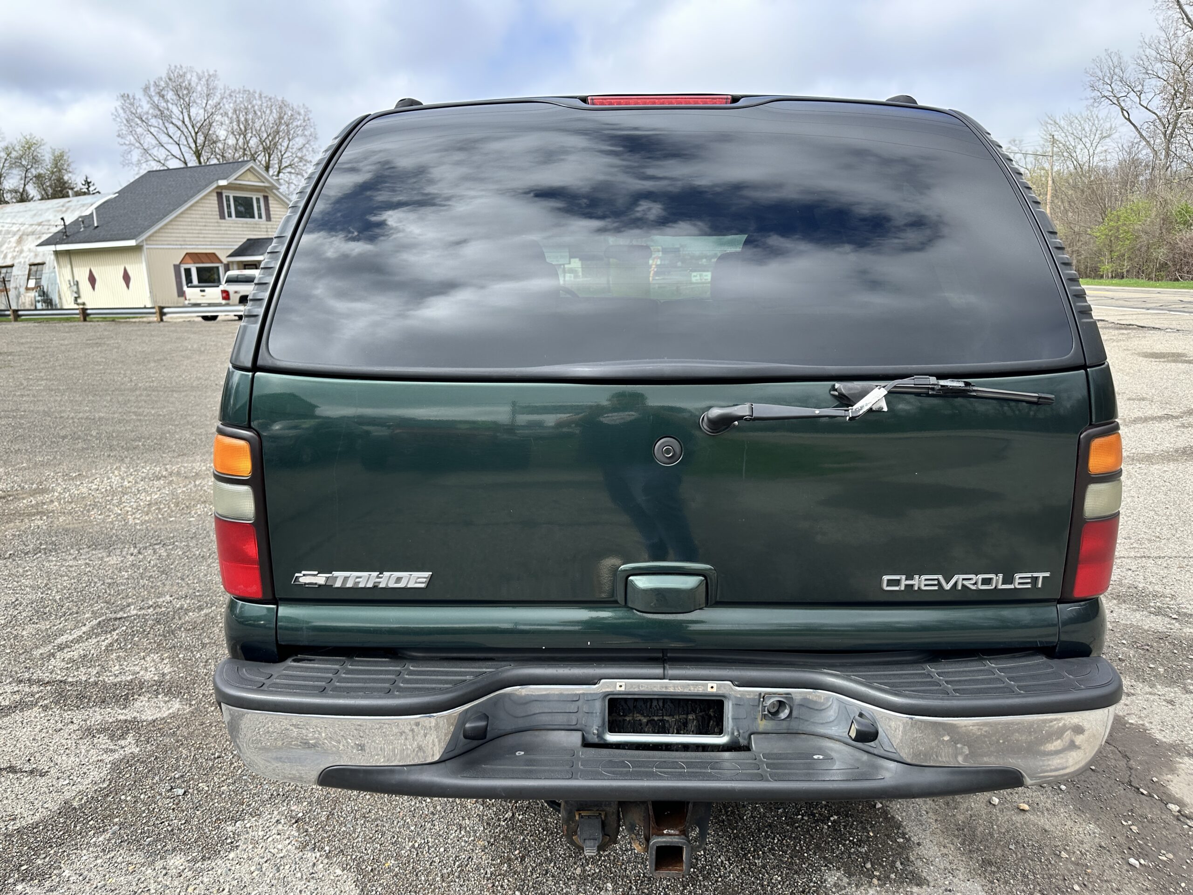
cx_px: 596
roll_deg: +2.8
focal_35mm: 24
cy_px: 448
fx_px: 827
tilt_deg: -8.6
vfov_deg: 56.8
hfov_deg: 71.6
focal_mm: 6.86
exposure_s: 1/1357
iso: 80
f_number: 1.78
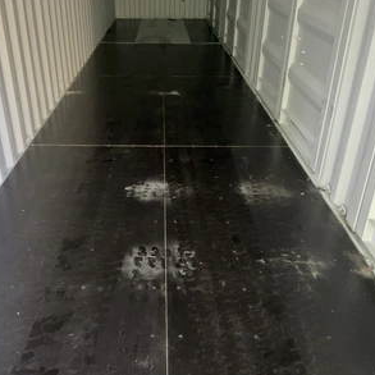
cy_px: 187
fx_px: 429
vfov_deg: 47.2
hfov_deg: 47.0
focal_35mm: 35
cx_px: 157
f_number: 1.8
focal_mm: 3
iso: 500
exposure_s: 1/30
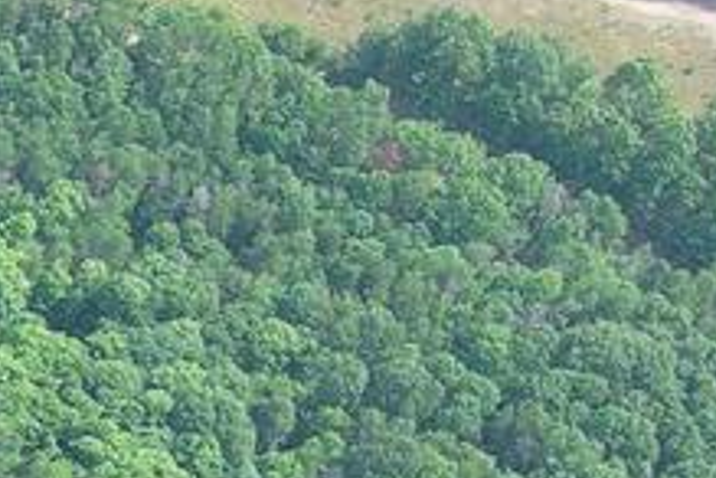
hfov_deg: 8.8
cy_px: 756
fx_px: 3798
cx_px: -1445
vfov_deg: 7.1
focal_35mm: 191
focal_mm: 10.57
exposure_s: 1/353
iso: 100
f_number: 2.8
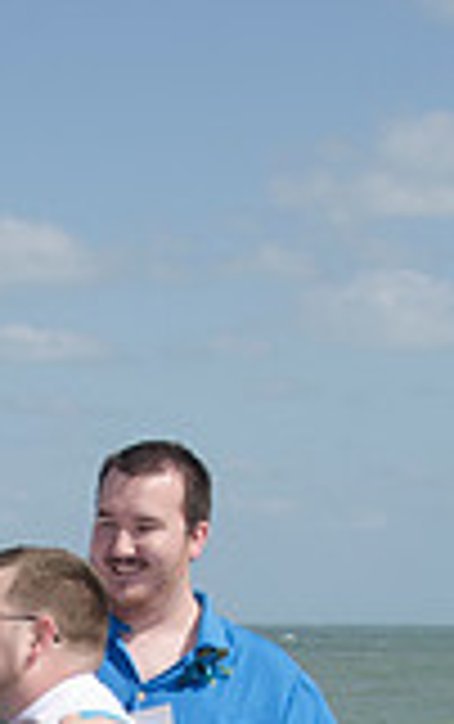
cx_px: -22
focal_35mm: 162
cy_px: 994
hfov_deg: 8.1
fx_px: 3199
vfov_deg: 12.4
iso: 100
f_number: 10
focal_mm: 38
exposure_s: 1/250
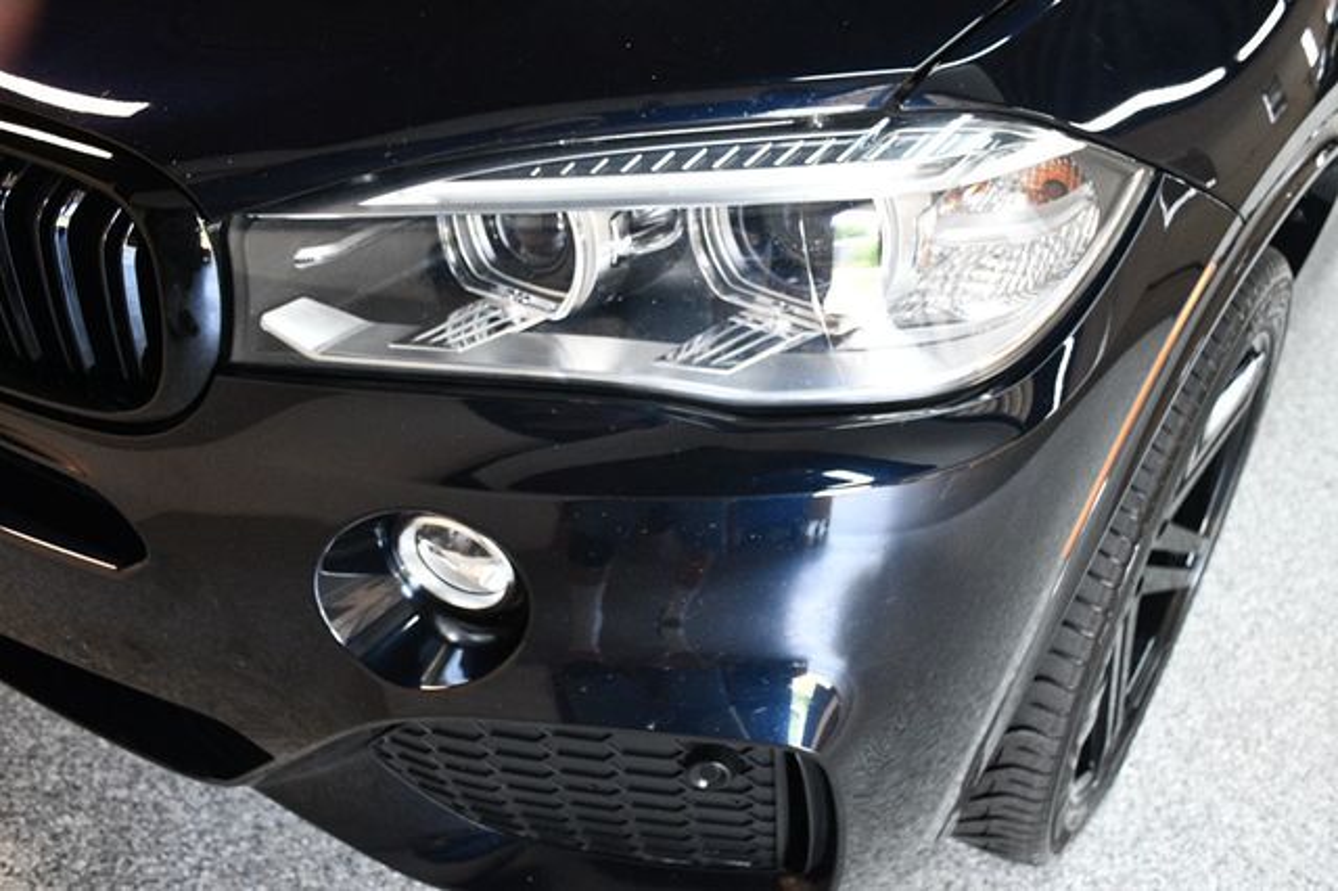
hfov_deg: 53.2
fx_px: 1337
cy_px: 446
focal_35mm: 36
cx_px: 669
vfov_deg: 36.8
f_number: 3.8
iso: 2800
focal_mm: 24
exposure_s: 1/125
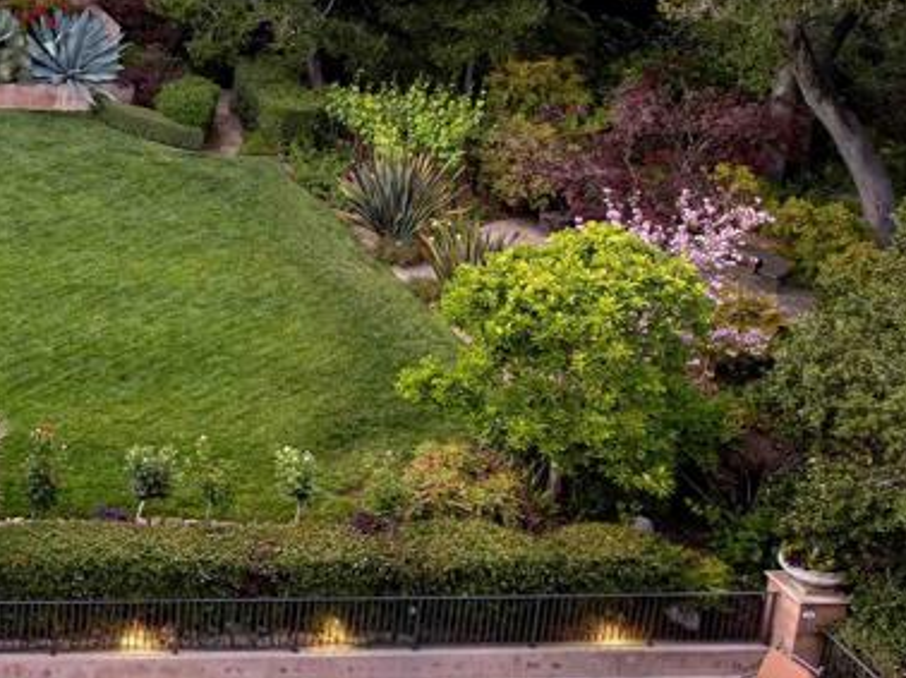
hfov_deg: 25.2
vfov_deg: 22.2
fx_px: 1700
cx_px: -316
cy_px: 104
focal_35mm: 65
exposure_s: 1/200
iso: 200
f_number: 2.8
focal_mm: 12.29
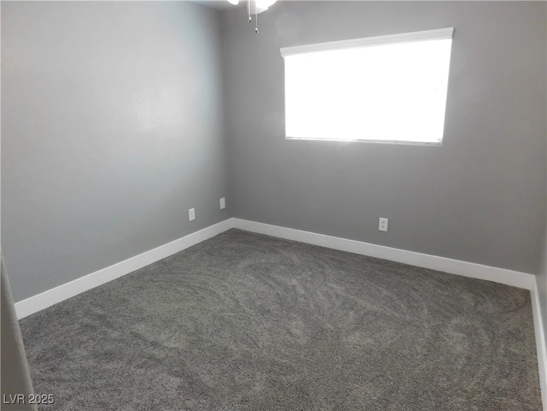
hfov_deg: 73.9
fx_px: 363
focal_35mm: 23
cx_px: 274
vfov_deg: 58.9
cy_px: 206
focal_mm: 4
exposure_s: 1/30
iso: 280
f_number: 3
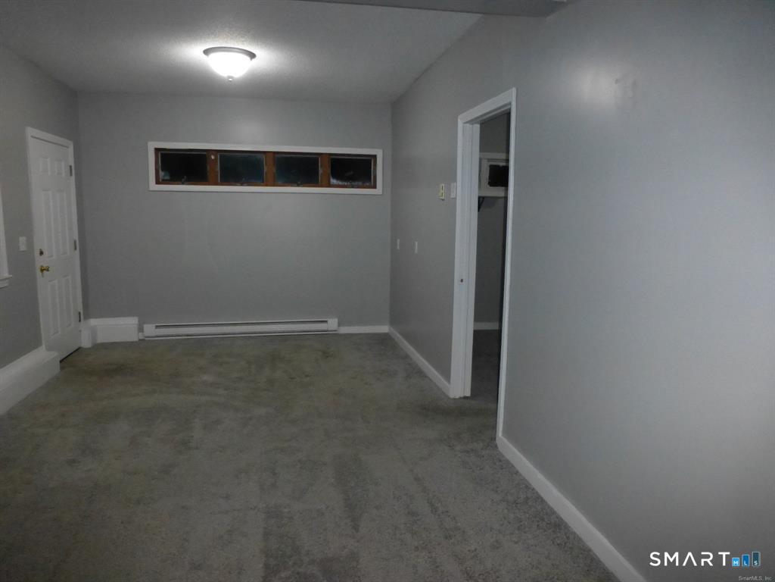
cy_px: 291
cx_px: 388
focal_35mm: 24
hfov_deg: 71.6
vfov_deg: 56.8
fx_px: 537
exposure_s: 1/60
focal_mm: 4.3
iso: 800
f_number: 3.3
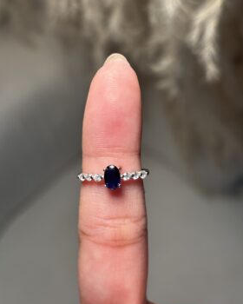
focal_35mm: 58
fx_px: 521
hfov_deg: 26.2
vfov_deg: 32.5
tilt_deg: -62.1
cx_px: 115
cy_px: 139
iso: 50
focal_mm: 5.96
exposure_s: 1/68
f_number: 1.6
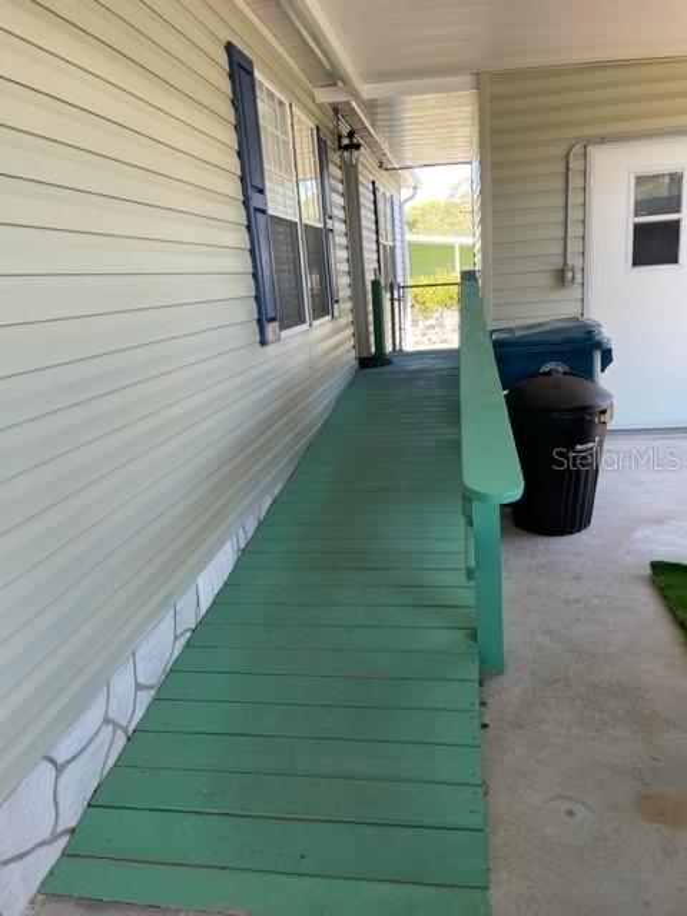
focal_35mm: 26
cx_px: 344
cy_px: 458
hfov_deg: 53.1
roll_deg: +3.8
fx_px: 688
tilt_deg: -13.5
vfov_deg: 67.3
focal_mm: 4.2
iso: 32
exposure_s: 1/121
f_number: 1.6
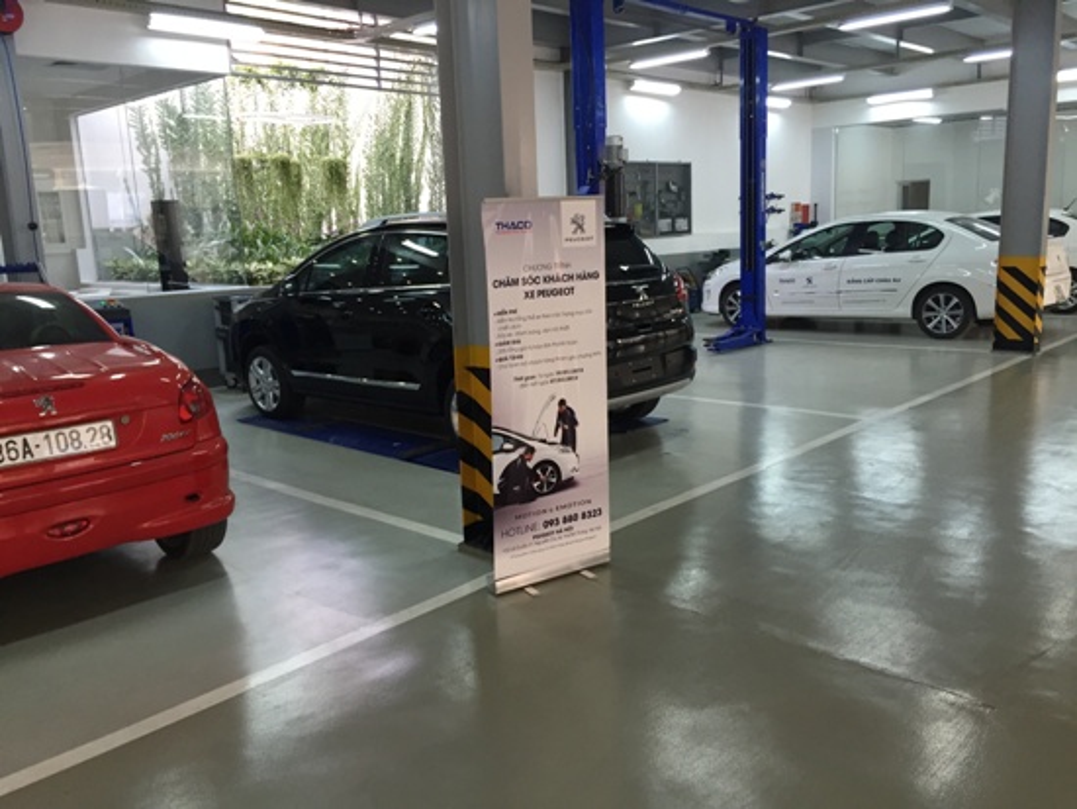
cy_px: 404
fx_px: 903
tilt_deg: -9.7
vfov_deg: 48.3
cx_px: 538
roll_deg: +1.8
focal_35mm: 29
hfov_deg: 61.6
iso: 40
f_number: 2.2
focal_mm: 4.15
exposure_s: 1/30
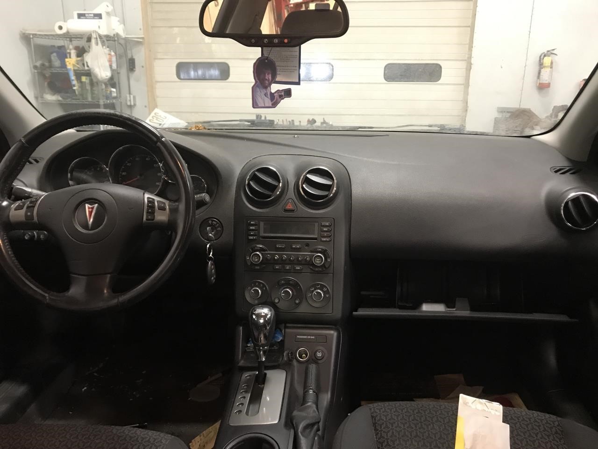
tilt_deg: -16.5
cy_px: 224
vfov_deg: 49.7
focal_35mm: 28
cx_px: 299
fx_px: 484
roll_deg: -0.4
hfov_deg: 63.4
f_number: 1.8
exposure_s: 1/9
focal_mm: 3.99
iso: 100
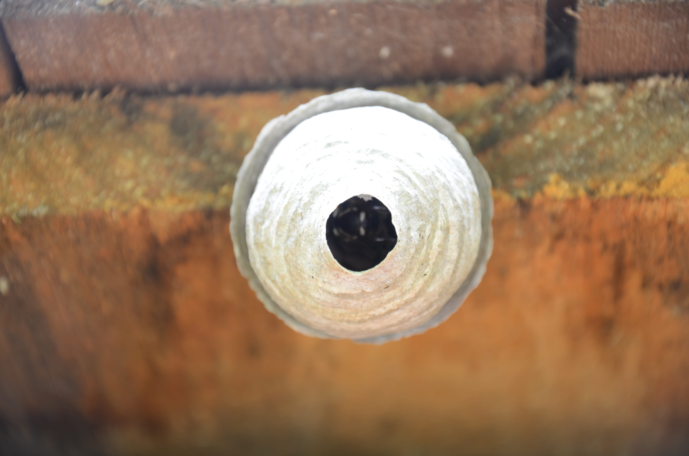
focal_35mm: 158
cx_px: 344
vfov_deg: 8.7
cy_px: 228
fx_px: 3008
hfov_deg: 13.1
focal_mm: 105
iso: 100
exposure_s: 1/10
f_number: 5.6
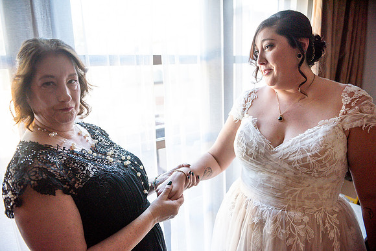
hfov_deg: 73.7
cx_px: 188
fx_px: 251
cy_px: 126
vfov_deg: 53.2
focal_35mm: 24
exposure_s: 1/500
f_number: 2.8
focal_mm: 24
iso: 1600
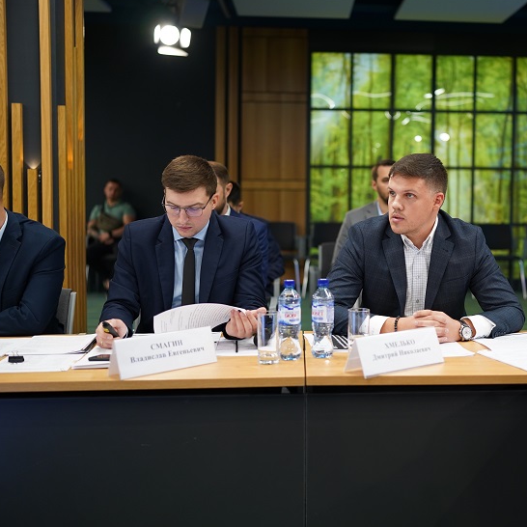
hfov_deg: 34.2
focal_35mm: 49
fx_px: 844
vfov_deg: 34.7
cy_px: 246
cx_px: 374
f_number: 1.4
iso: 640
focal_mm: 35
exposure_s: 1/200
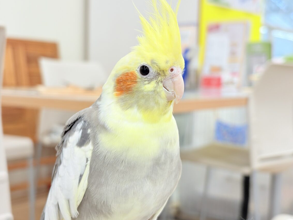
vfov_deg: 26.6
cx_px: 147
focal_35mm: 55
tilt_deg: -4.0
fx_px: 465
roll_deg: -1.1
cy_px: 113
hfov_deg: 34.9
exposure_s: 1/50
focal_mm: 5.96
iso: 40
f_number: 1.6
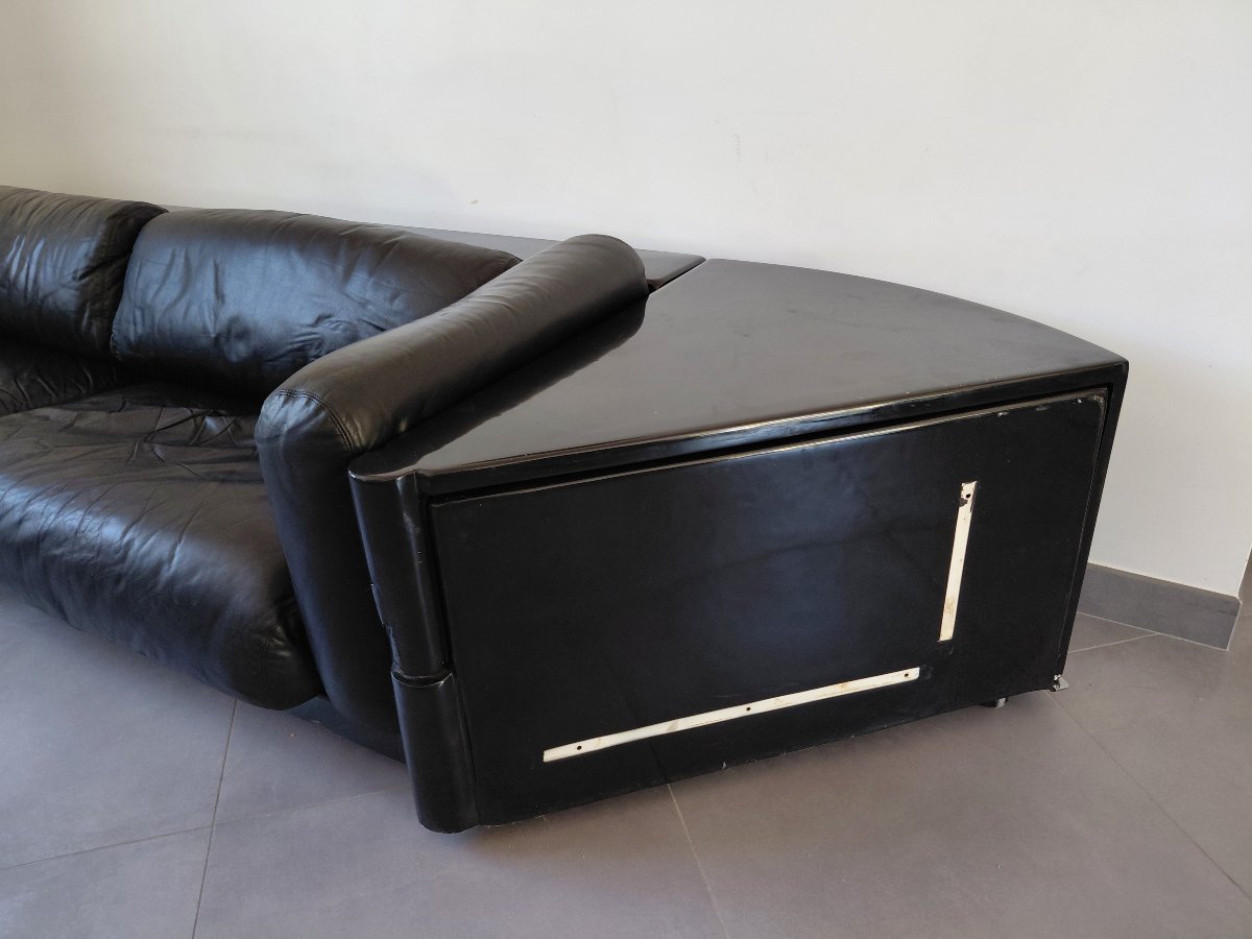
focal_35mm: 25
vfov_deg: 54.9
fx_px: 904
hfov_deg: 69.4
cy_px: 470
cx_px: 626
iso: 250
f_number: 1.8
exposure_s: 1/30
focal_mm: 4.69
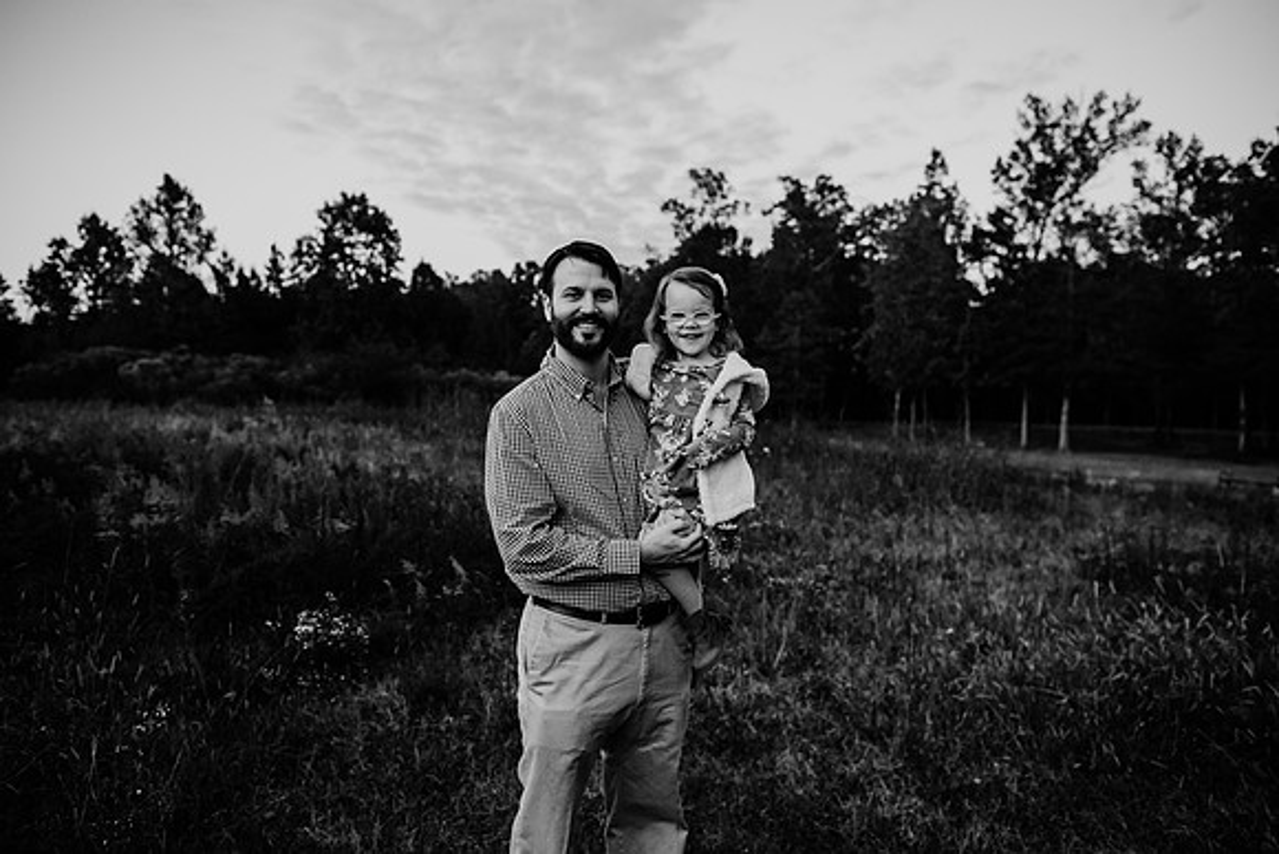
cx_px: 640
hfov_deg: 73.7
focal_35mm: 24
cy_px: 427
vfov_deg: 53.2
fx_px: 853
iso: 640
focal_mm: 24
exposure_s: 1/320
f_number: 2.8
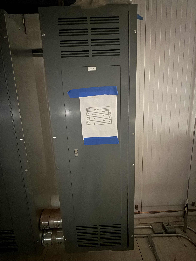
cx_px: 98
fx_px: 106
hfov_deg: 85.7
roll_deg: +2.7
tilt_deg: -8.3
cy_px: 130
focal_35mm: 14
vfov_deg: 102.1
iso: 1600
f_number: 2.2
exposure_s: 1/8
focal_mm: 2.22
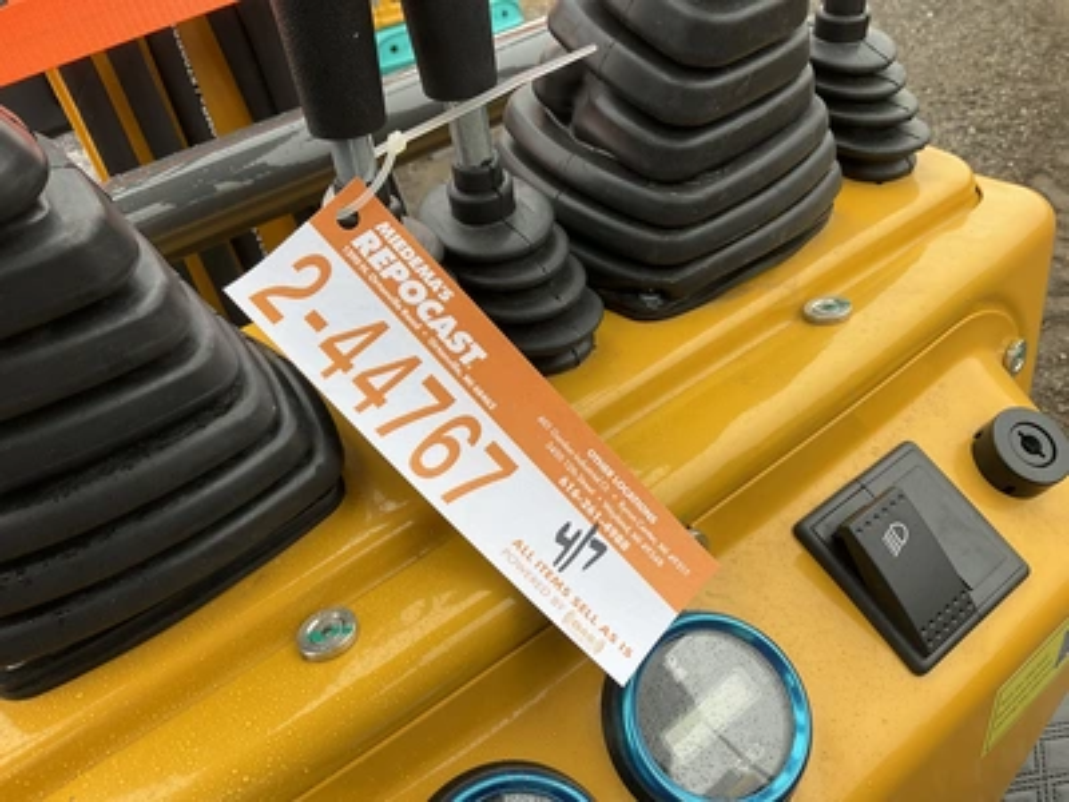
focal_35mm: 29
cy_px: 401
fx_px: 896
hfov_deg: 61.7
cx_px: 534
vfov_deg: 48.2
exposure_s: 1/213
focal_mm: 3
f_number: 1.8
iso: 20
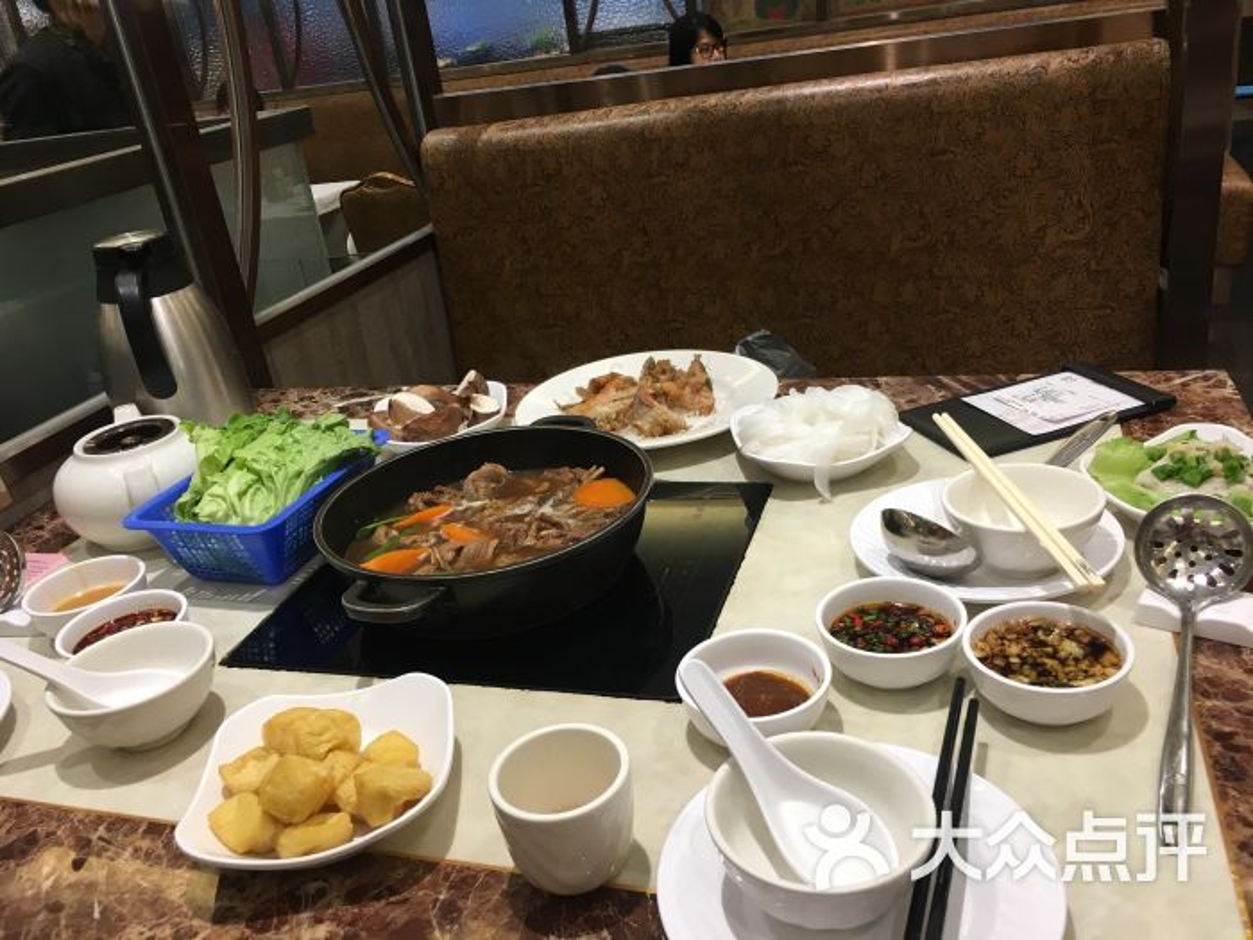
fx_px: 1050
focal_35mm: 29
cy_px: 470
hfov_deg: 61.7
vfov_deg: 48.2
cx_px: 626
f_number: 2.2
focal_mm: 4.15
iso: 50
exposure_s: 1/33
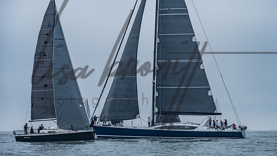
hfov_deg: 12.2
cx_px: 142
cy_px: 80
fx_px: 1300
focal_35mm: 177
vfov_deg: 6.9
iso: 320
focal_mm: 140
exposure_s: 1/1600
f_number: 6.3
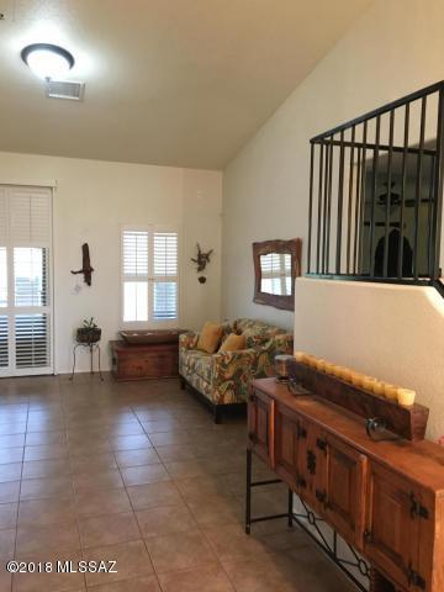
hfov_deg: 48.2
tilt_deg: -3.1
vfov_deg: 61.7
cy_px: 296
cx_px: 222
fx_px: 496
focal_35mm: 29
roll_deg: -0.4
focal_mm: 4.15
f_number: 2.2
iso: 200
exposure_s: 1/17
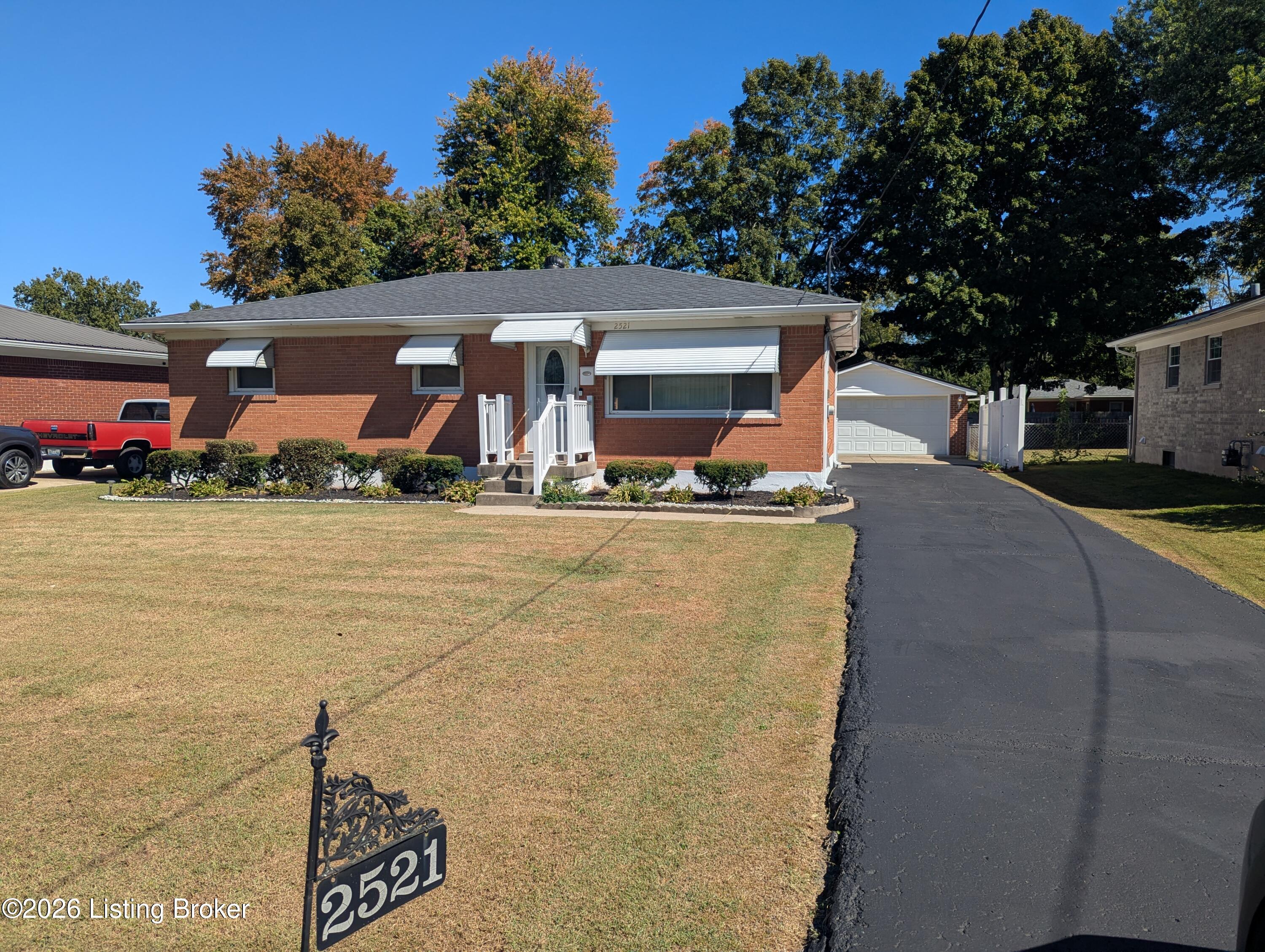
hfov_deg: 71.5
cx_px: 632
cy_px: 476
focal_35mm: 24
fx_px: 878
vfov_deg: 56.9
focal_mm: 6.81
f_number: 1.85
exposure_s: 1/2833
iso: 42
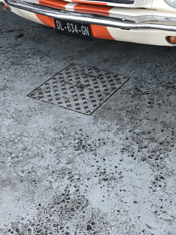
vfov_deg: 26.9
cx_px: 139
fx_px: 441
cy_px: -36
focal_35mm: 65
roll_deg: +1.3
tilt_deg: -13.0
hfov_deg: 22.3
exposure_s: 1/138
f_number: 1.8
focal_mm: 3.99
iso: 20
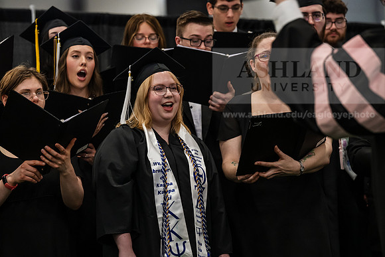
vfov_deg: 9.2
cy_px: 128
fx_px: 1604
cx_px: 192
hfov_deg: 13.7
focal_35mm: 150
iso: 4000
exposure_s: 1/200
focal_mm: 150
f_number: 5
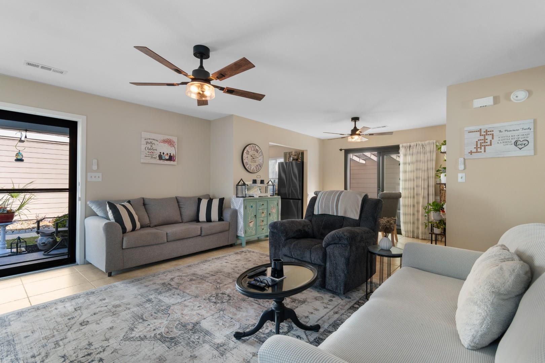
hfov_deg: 100.4
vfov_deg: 77.3
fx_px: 227
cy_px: 182
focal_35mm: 15
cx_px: 272
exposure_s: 1/13
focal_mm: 10
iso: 100
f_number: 4.5
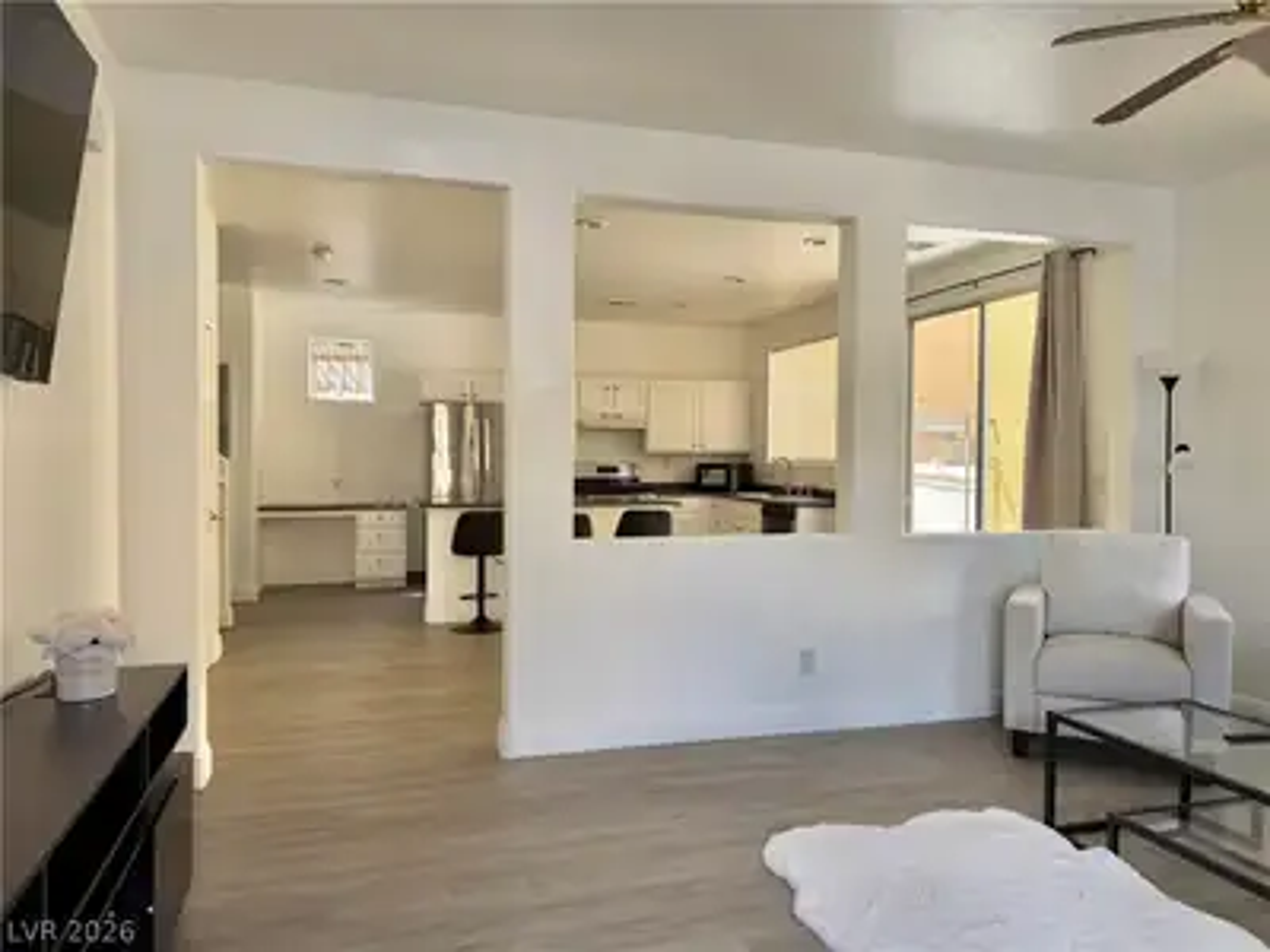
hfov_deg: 71.6
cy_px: 476
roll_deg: -0.3
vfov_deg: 56.8
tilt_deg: +0.2
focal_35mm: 24
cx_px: 635
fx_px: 881
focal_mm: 6.76
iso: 80
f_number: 1.78
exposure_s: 1/211
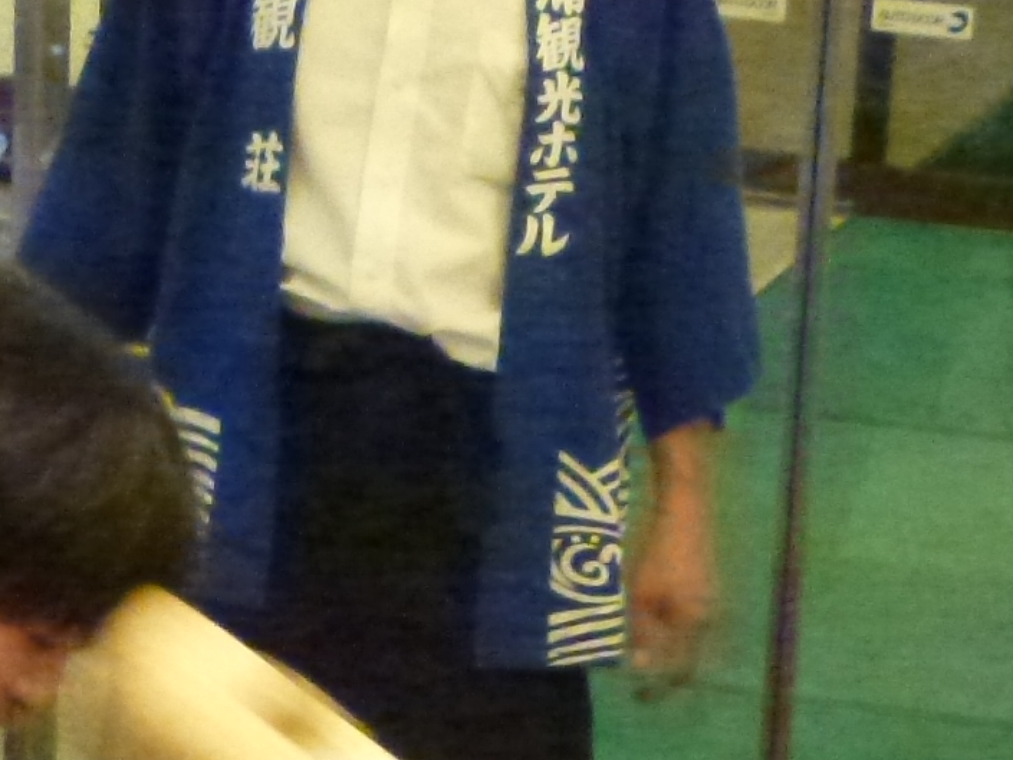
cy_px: 1365
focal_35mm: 178
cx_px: 260
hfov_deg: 11.1
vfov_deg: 8.1
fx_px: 5210
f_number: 4.1
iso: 1600
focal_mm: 8.7
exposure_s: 1/15
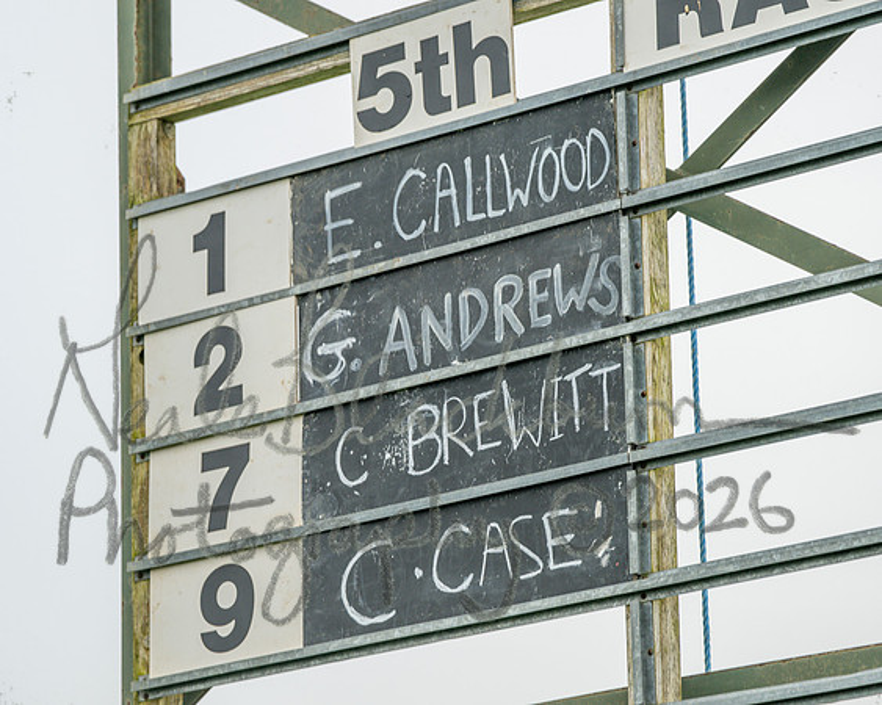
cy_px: 312
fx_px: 4920
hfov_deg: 10.2
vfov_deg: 8.2
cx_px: 348
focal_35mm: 189
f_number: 5
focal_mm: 150
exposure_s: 1/320
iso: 400
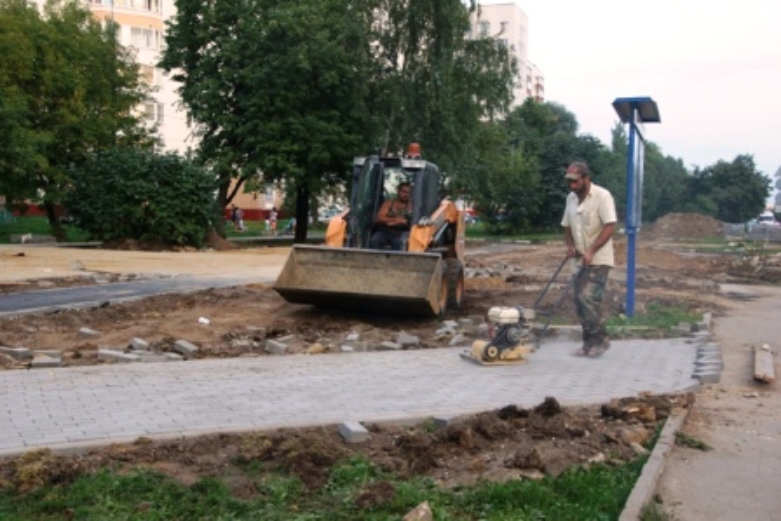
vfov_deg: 31.9
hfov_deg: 46.4
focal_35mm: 42
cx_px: 390
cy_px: 260
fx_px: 911
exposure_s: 1/125
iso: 400
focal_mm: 28
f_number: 5.6
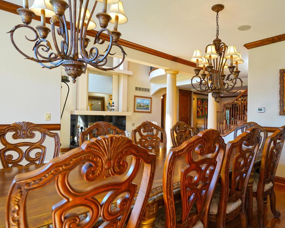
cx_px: 169
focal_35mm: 23
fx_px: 194
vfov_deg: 60.9
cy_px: 115
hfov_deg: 71.9
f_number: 4
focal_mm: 16
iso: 800
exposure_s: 1/160
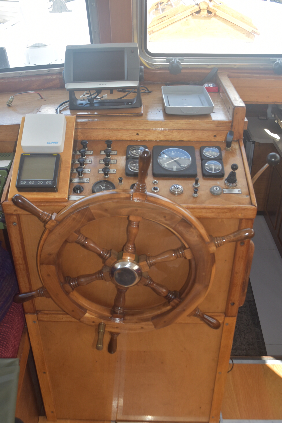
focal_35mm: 36
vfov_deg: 53.1
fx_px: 422
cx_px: 141
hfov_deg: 36.9
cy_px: 212
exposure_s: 1/125
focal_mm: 24
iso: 220
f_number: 5.6
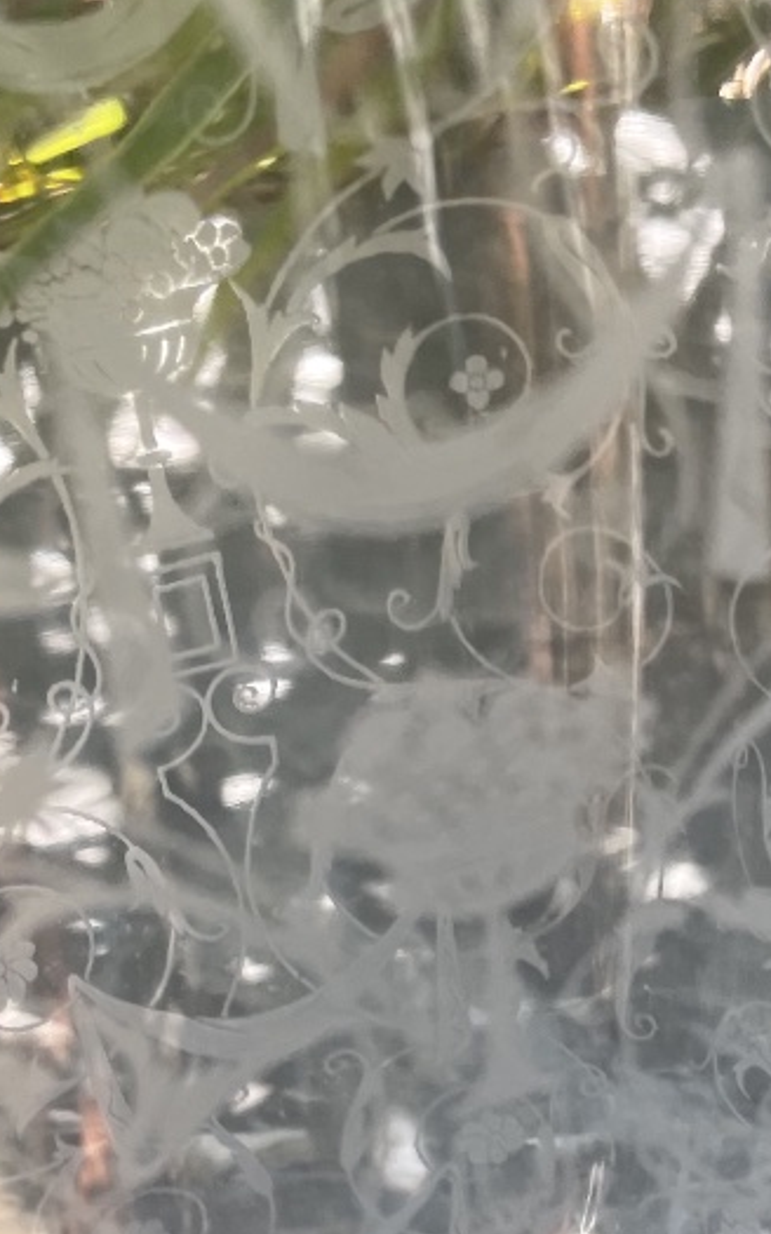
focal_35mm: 63
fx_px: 2119
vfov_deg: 30.8
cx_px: 458
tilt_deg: -46.7
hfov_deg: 20.6
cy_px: 1152
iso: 32
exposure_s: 1/203
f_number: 1.6
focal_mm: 4.2
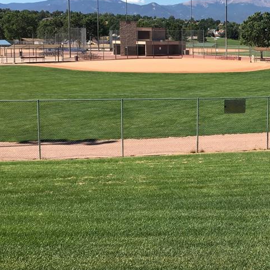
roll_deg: +0.5
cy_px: 82
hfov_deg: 29.1
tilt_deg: -6.8
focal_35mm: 55
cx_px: 270
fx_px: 485
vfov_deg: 30.8
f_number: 2.2
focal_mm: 4.15
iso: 25
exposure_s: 1/1538
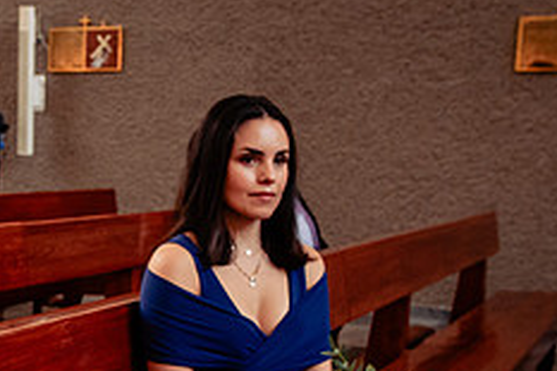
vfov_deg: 19.6
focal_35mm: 68
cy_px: 331
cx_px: 9
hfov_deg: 28.0
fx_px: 1051
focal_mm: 24
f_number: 4.5
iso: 1600
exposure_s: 1/125
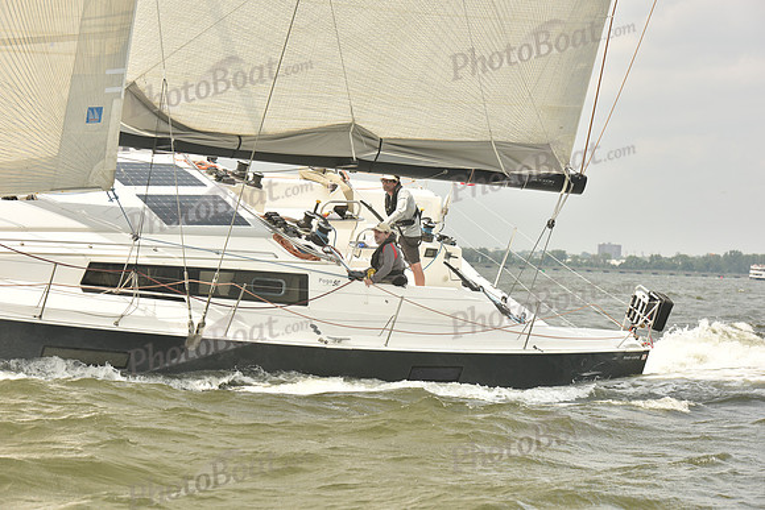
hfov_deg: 20.4
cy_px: 255
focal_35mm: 100
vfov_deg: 13.7
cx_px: 382
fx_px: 2125
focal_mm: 100
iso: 250
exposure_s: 1/800
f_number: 8
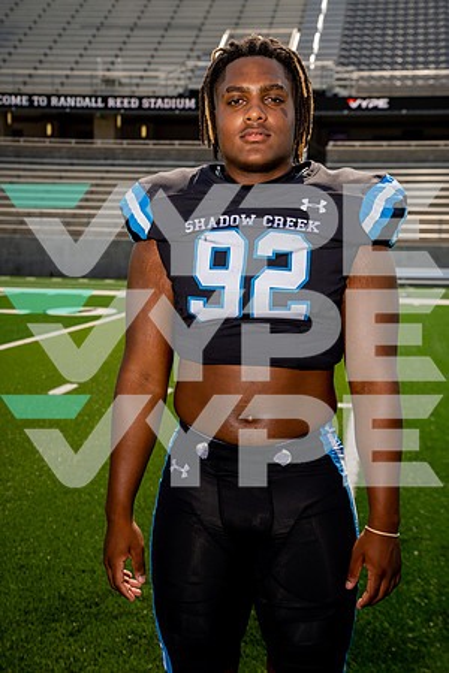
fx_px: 1122
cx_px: 224
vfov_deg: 33.4
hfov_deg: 22.6
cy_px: 336
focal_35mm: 60
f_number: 7.1
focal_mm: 60
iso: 100
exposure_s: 1/250
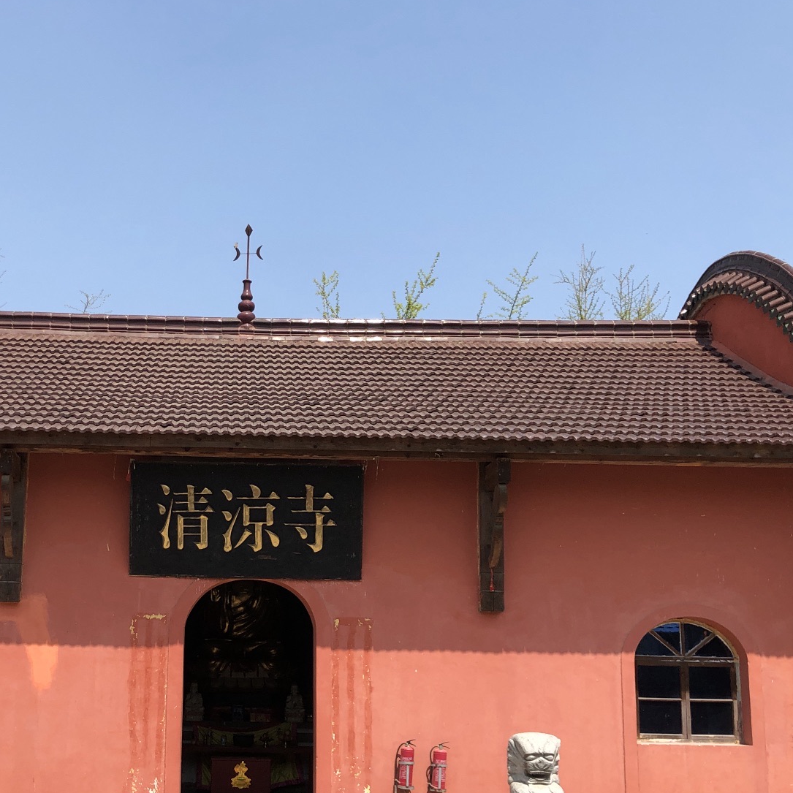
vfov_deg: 36.6
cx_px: 233
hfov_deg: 36.2
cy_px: 496
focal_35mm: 46
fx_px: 1192
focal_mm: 4
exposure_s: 1/1600
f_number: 1.8
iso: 20
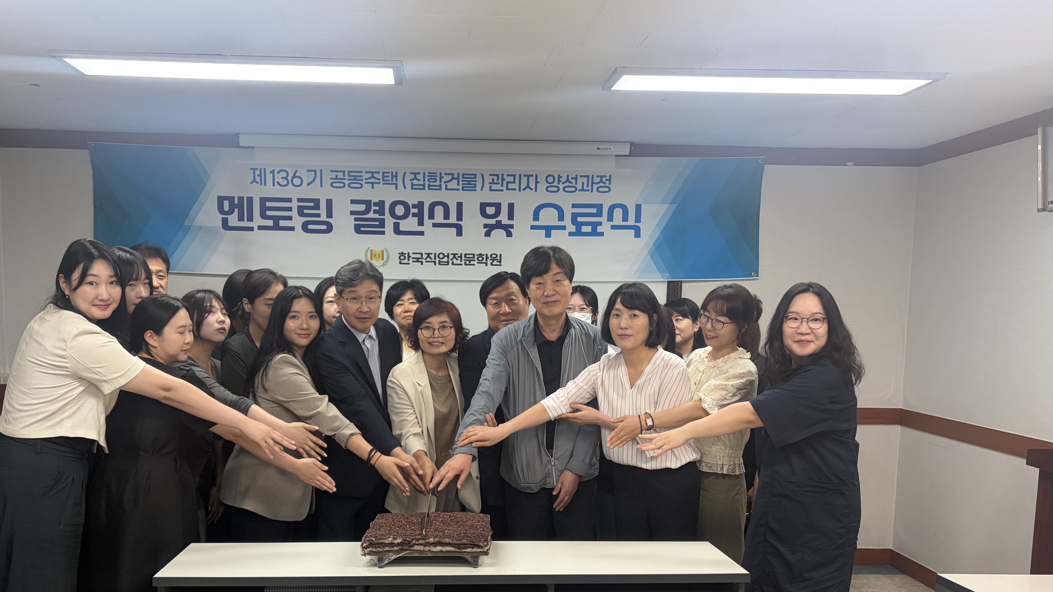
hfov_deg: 57.9
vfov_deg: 34.3
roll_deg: -0.1
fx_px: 949
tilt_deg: -5.5
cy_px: 407
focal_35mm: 34
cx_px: 479
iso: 160
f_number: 1.6
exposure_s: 1/120
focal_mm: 5.96
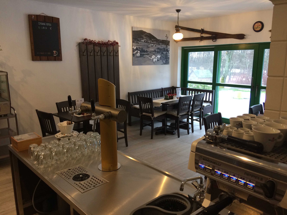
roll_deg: +1.4
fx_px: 240
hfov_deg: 61.7
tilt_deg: -13.6
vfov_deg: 48.2
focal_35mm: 29
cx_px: 144
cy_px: 108
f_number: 2.2
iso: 160
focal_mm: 4.15
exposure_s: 1/33
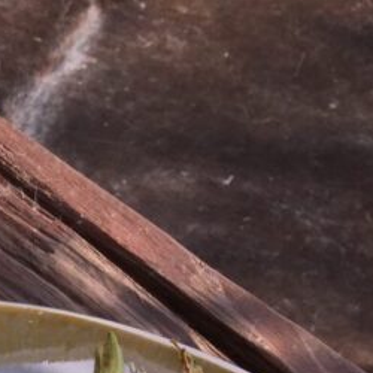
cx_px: -282
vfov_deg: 15.2
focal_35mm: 105
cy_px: 571
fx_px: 1280
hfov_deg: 14.7
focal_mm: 4.15
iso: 32
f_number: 2.2
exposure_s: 1/206
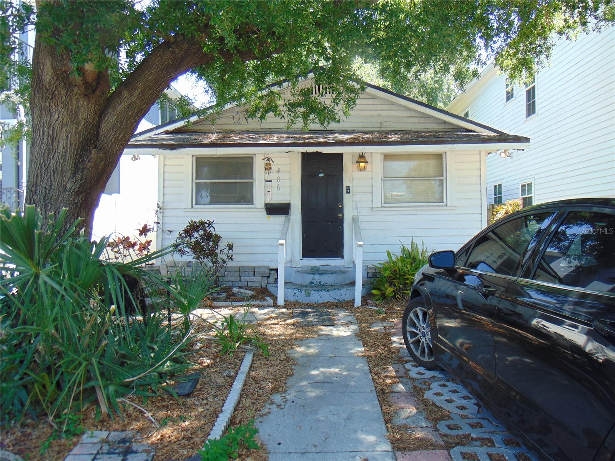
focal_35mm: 25
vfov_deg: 54.9
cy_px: 230
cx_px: 308
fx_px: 444
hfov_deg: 69.4
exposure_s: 1/125
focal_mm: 4.5
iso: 80
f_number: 3
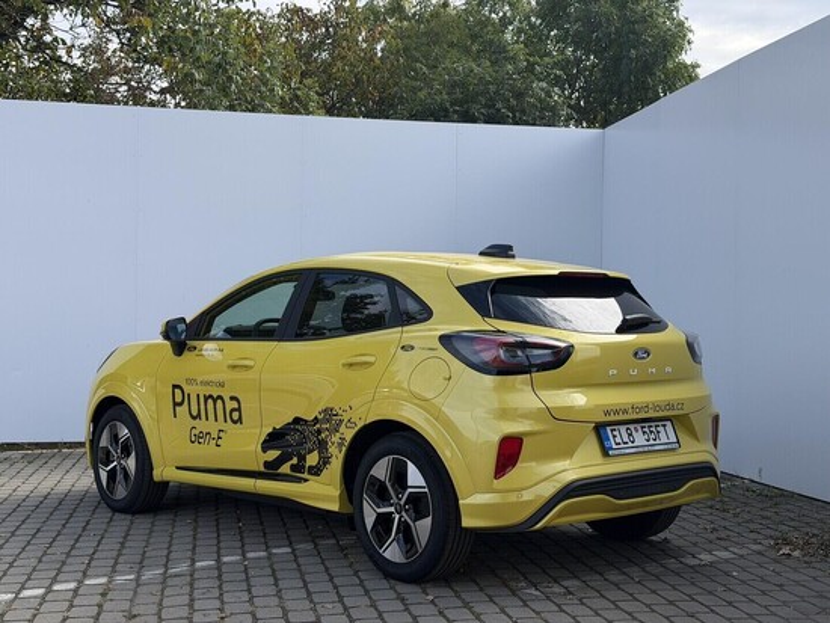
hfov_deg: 39.6
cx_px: 415
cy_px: 312
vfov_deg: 30.3
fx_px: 1151
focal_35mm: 48
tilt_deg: +1.4
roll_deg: -0.1
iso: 64
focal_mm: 6.76
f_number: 1.78
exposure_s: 1/2033
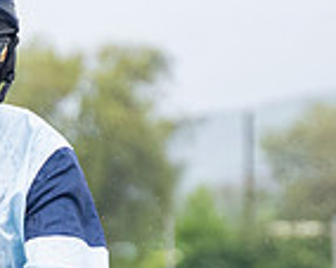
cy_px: 313
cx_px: -88
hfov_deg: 2.9
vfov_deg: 2.3
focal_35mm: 658
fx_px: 6530
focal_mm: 98
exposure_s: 1/1600
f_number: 4
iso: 800
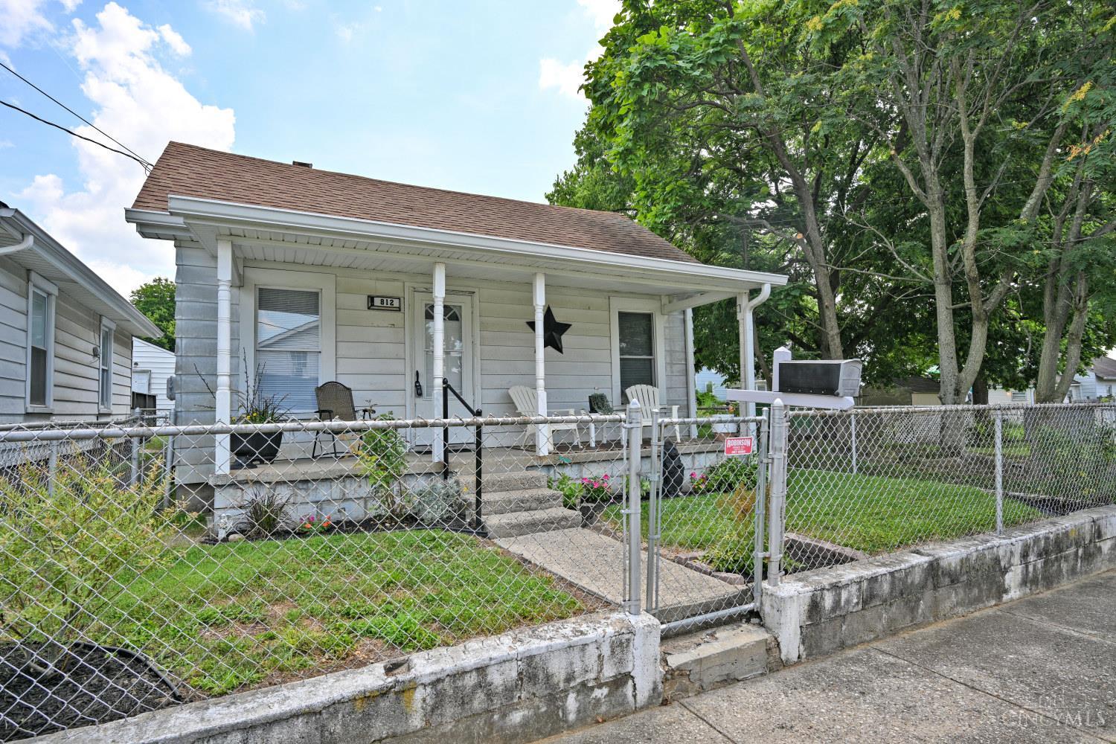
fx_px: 558
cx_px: 558
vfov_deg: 67.4
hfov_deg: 90.0
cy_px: 372
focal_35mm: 18
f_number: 6.3
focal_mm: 18
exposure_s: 1/250
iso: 100
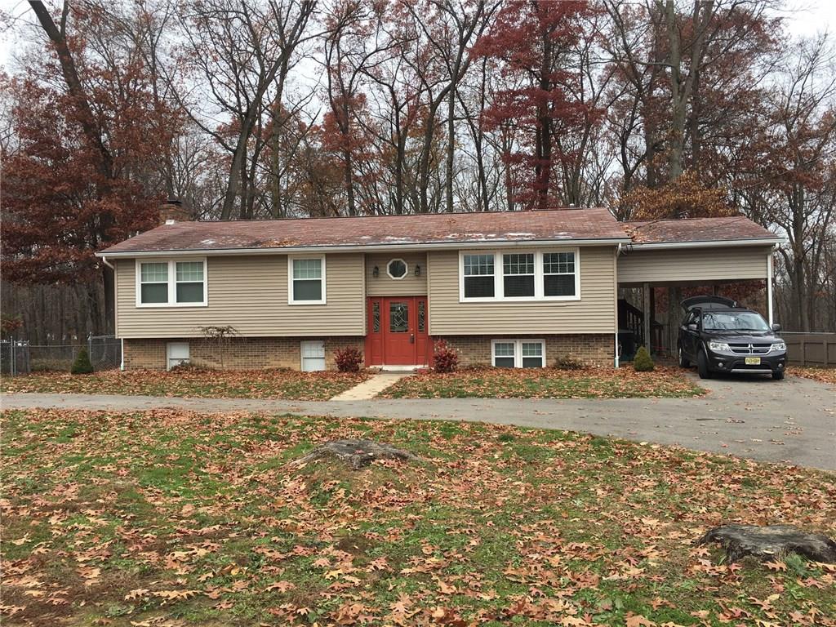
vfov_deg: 48.2
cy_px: 314
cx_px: 418
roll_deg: -0.1
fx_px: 700
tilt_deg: +2.4
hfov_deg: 61.7
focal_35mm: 29
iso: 25
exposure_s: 1/425
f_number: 2.2
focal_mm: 4.15
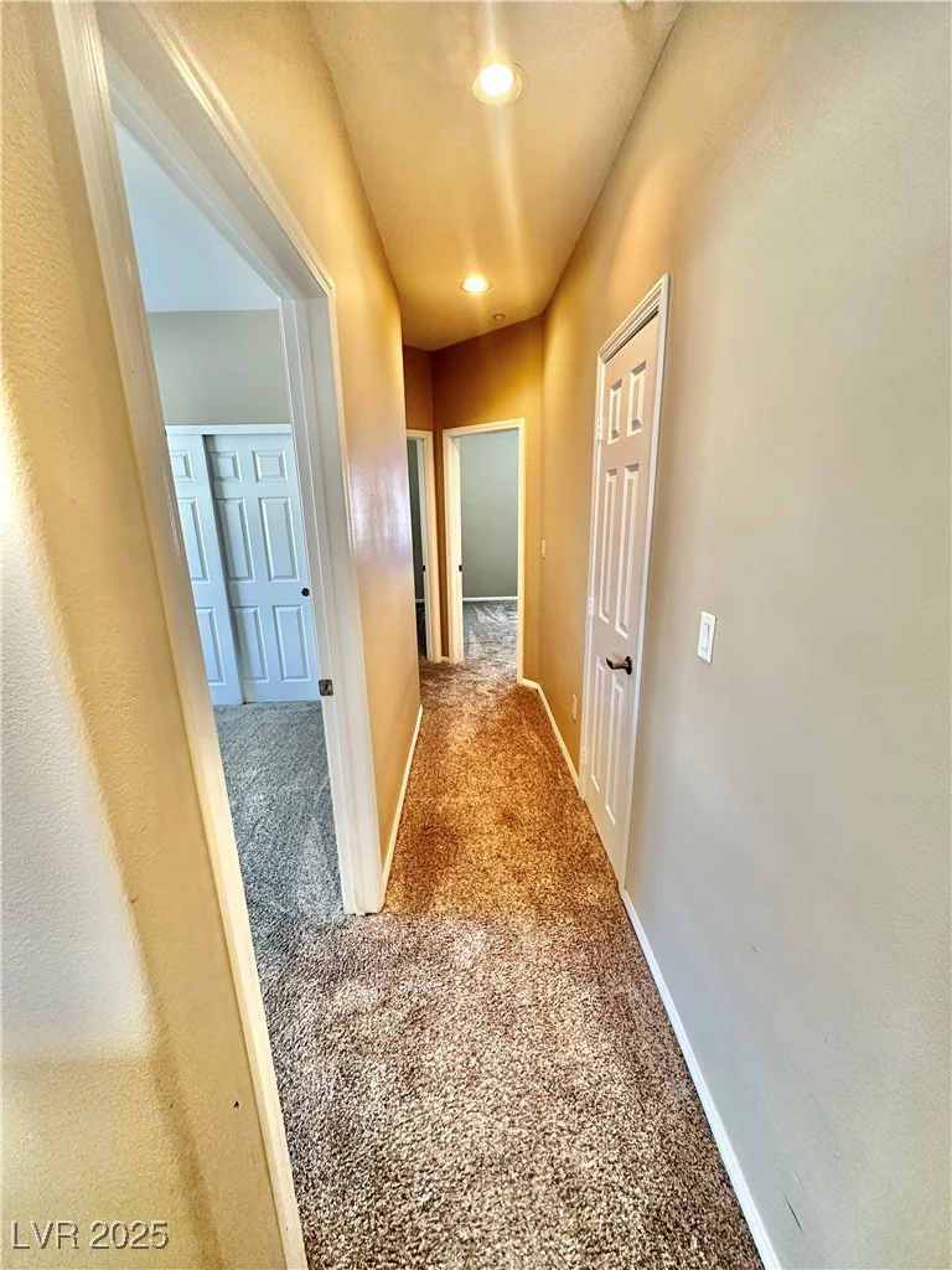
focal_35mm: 14
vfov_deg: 102.1
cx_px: 476
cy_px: 635
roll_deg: -0.1
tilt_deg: -14.5
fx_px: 513
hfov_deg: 85.7
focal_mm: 2.22
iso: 250
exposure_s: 1/60
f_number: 2.2
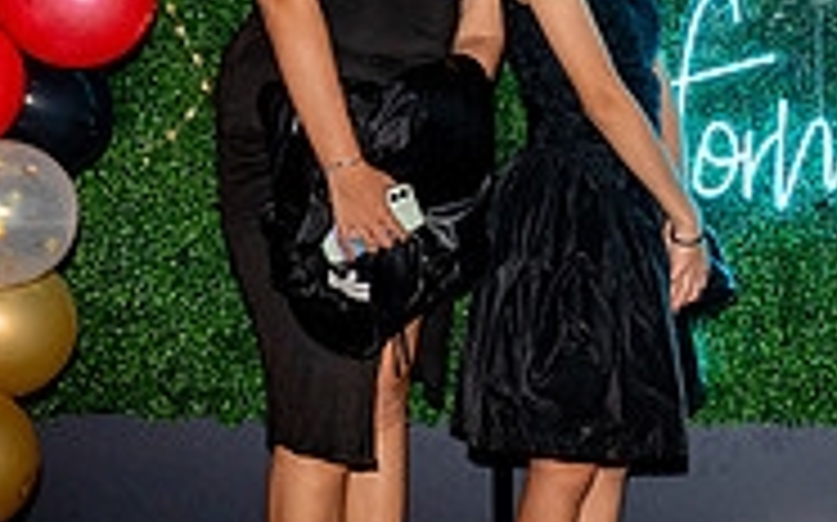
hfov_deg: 22.6
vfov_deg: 14.5
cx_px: 778
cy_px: 56
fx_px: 2029
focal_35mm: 89
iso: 1250
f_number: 4
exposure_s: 1/100
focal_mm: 28
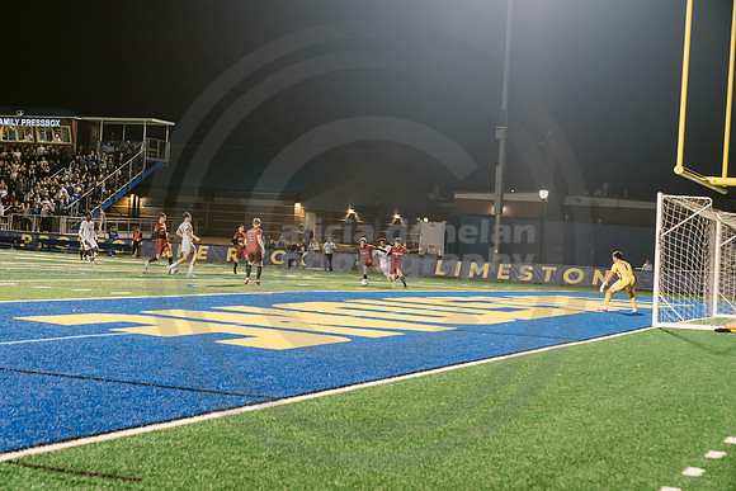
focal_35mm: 70
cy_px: 246
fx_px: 1431
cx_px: 368
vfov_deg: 19.5
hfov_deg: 28.8
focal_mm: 70
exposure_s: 1/160
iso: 2500
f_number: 4
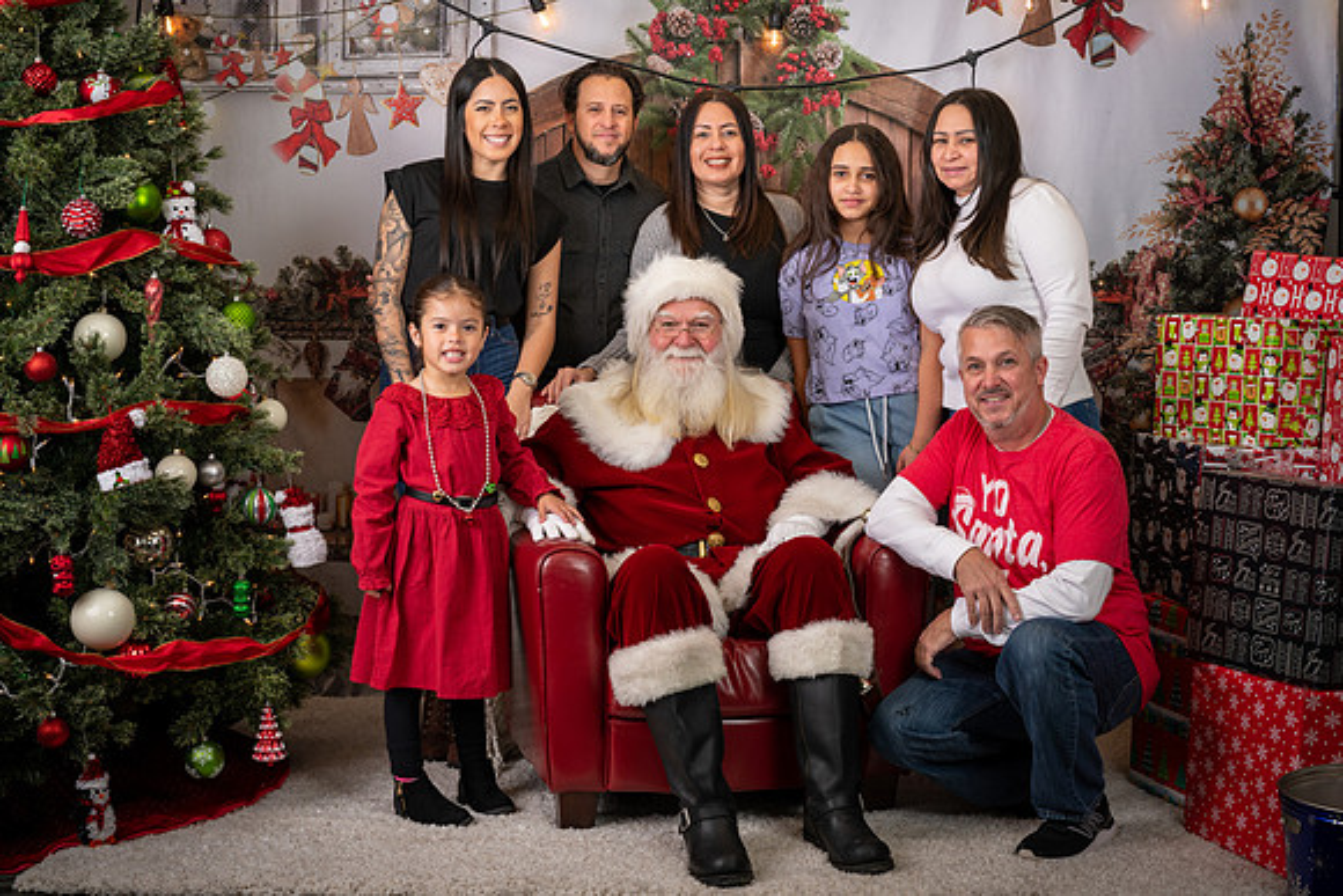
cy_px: 406
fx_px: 2113
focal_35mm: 57
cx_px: 760
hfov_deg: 35.2
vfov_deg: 23.9
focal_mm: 50
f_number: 9
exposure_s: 1/100
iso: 100
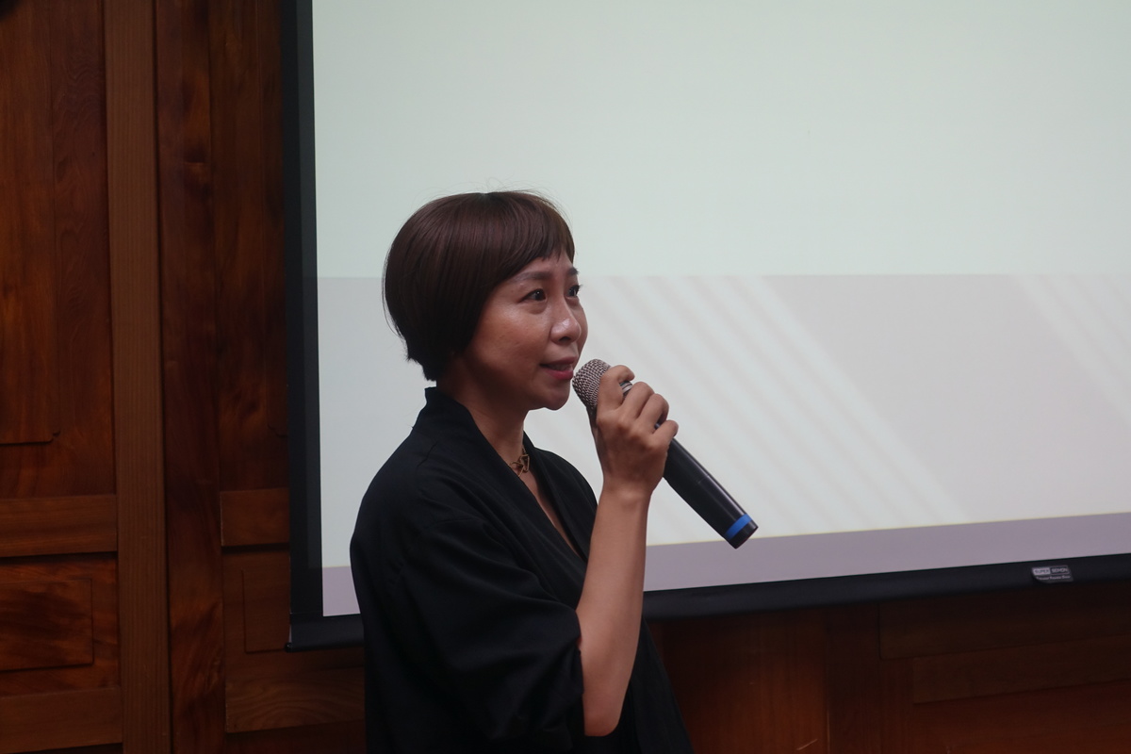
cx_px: 566
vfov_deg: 19.5
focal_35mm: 70
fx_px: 2199
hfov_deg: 28.8
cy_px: 377
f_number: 2.8
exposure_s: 1/80
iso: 250
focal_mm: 25.7
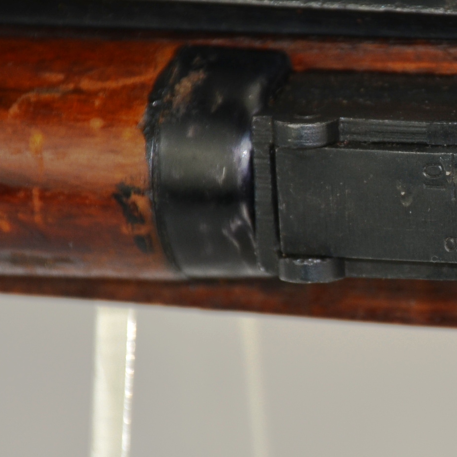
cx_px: 433
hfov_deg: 3.8
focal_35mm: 455
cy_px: 220
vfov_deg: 3.9
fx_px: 6798
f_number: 5.6
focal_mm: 135
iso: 200
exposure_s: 1/200
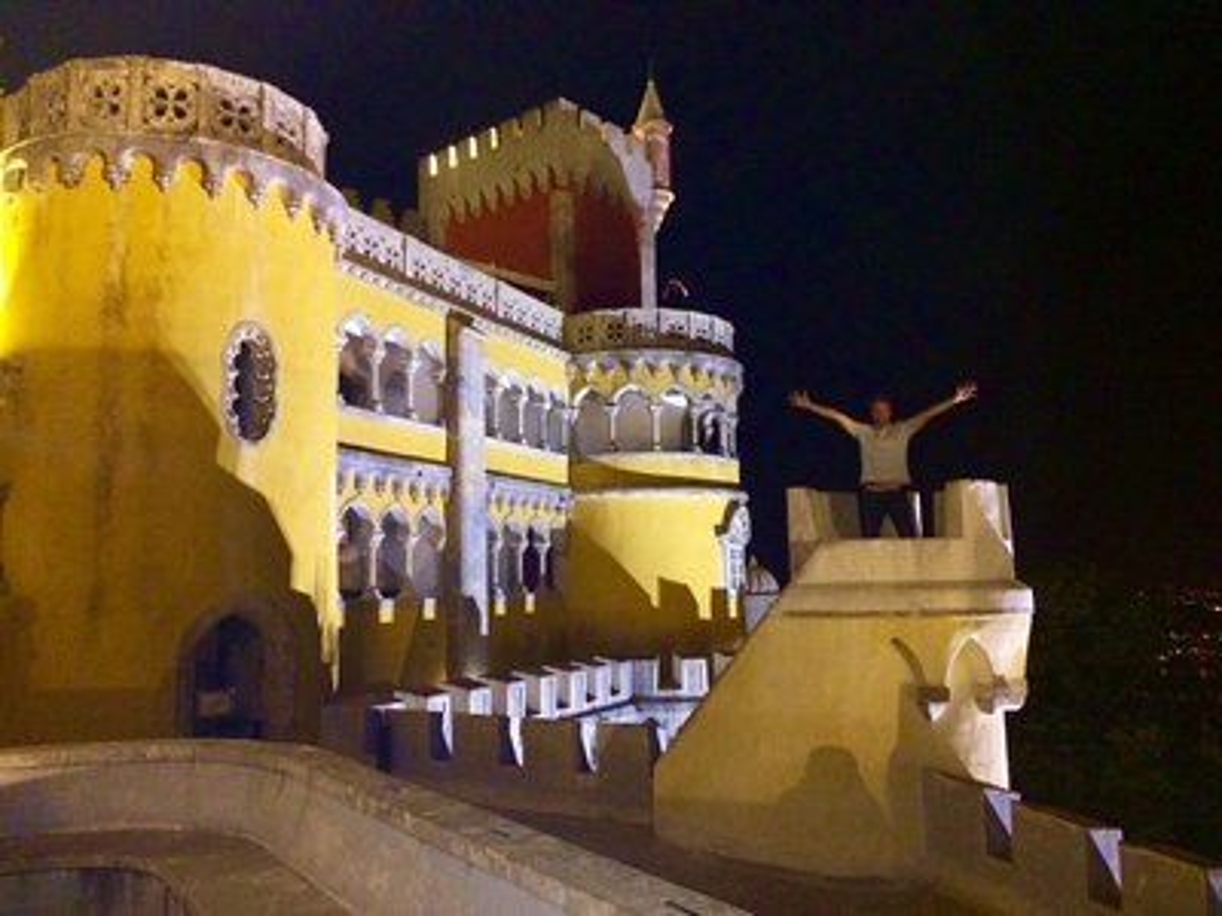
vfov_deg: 48.2
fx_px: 1024
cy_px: 458
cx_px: 611
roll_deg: +1.7
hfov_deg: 61.7
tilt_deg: +6.0
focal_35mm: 29
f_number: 2.2
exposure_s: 1/17
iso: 400
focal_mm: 4.15
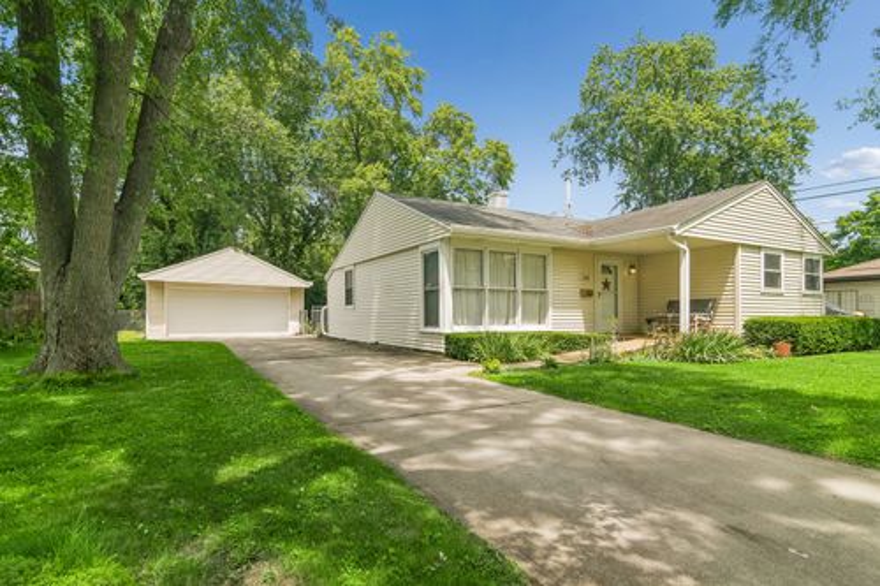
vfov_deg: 67.3
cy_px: 293
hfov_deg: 90.0
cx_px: 440
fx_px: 440
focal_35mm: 18
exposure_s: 1/125
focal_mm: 12
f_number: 8
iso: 200
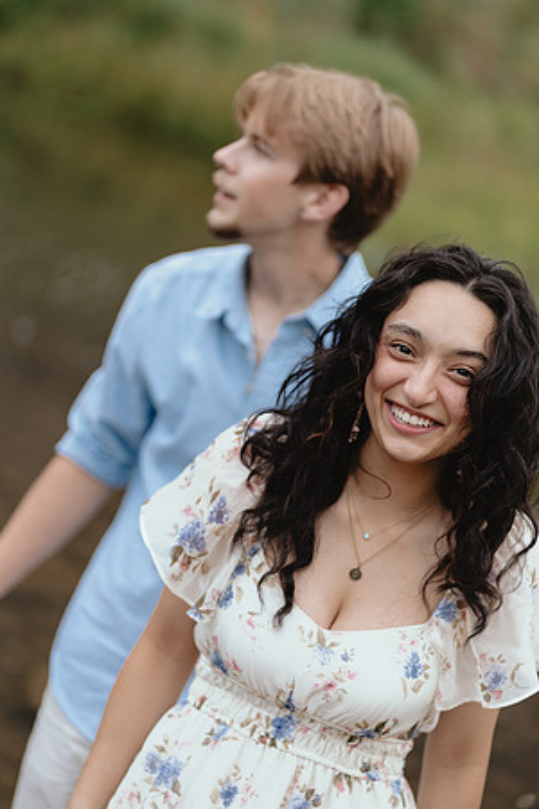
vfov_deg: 23.9
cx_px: 270
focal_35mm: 85
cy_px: 404
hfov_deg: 16.1
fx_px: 1909
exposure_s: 1/250
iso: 250
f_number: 1.8
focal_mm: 85
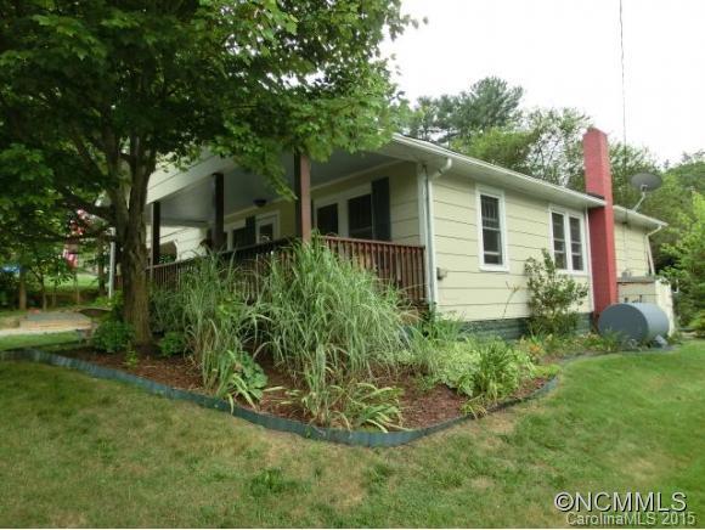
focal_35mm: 24
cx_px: 352
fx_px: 489
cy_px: 265
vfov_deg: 56.9
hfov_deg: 71.6
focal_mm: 4.24
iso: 100
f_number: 3
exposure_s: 1/160
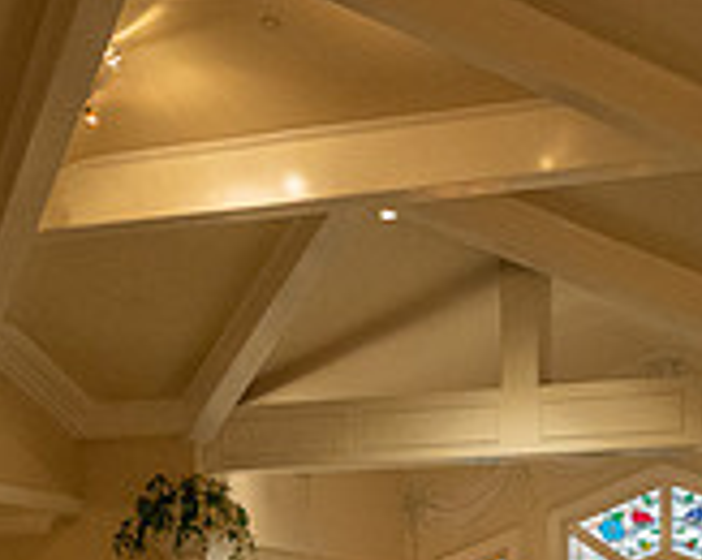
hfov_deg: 20.7
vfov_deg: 15.6
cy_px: 790
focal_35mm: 92
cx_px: 508
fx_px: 1909
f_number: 4
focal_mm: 27.5
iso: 3200
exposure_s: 1/200
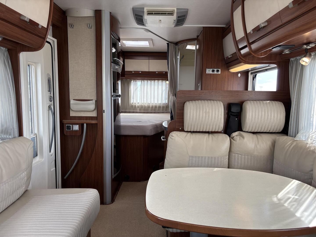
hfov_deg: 67.3
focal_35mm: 26
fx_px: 237
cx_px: 158
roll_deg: -0.8
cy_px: 118
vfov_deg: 53.1
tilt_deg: -4.6
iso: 40
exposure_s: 1/178
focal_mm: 5.96
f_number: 1.6
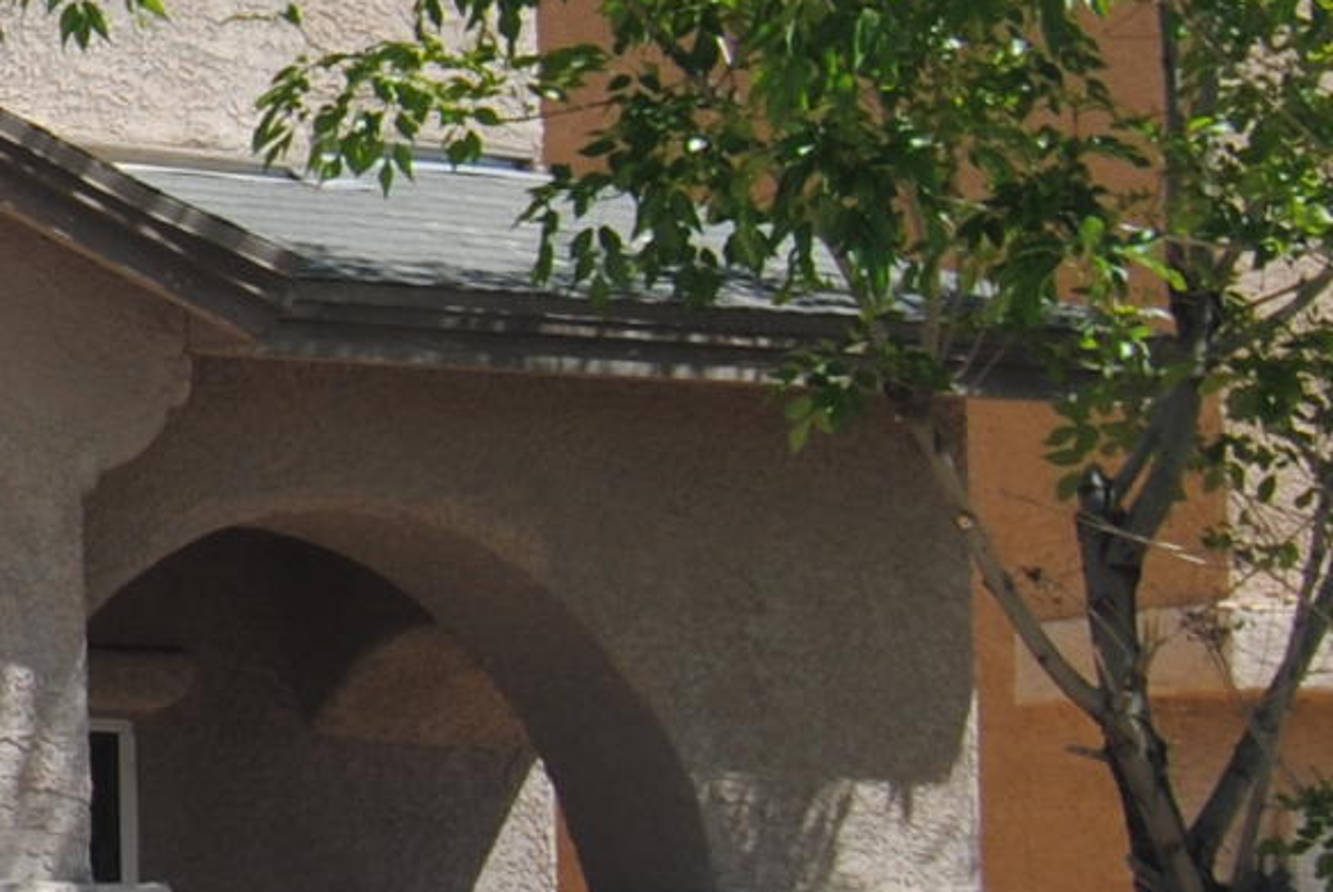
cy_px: 424
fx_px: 6859
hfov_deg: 10.0
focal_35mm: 185
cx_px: -1671
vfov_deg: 7.4
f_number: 8
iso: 100
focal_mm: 24
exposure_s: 1/250
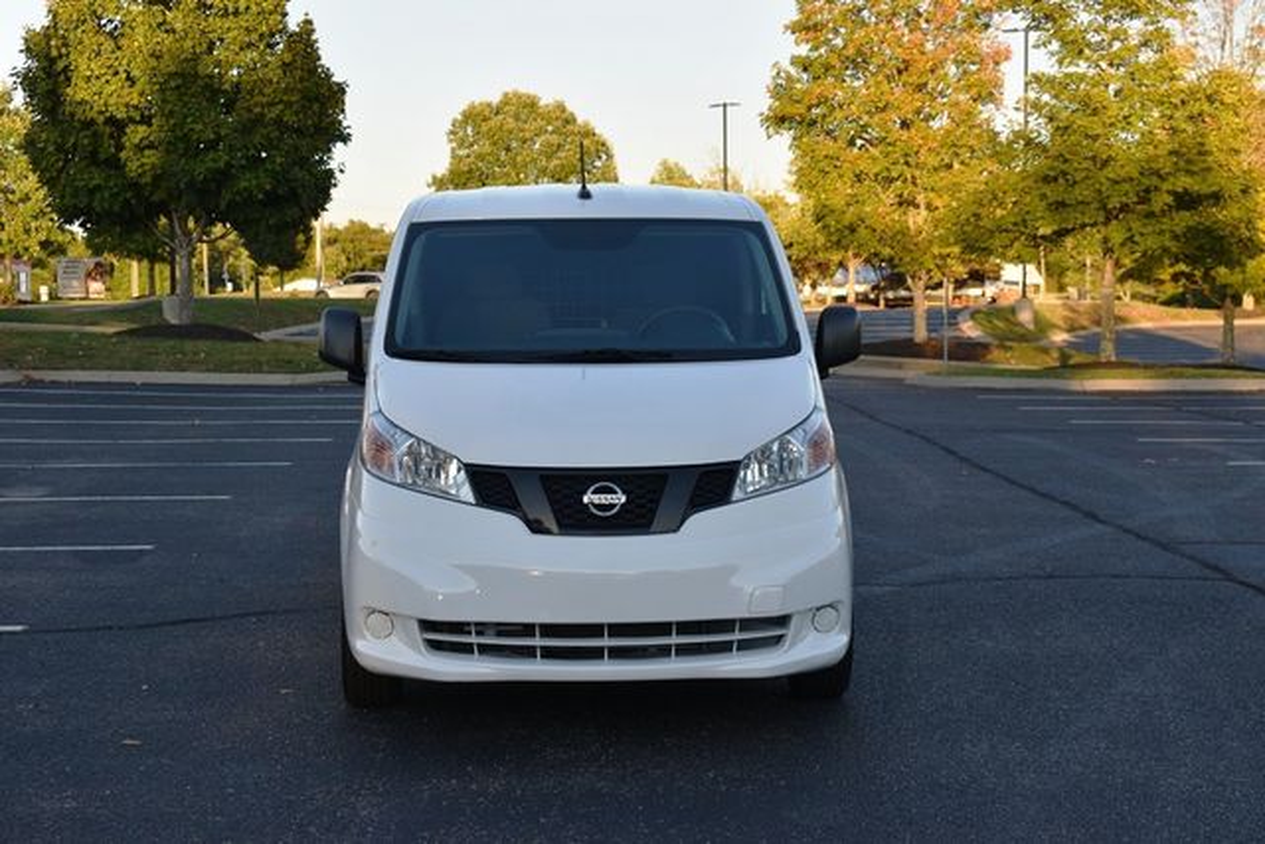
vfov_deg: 22.6
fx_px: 2109
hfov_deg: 33.4
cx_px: 632
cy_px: 422
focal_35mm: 60
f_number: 7.1
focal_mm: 40
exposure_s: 1/250
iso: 200
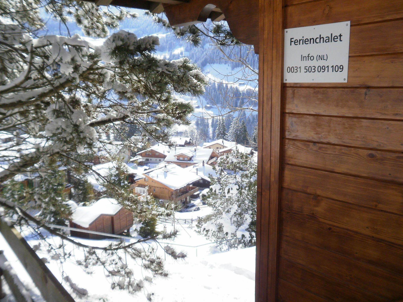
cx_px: 202
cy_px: 151
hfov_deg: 58.4
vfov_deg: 45.4
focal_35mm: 31
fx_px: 361
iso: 100
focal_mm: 5.45
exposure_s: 1/200
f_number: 8.5
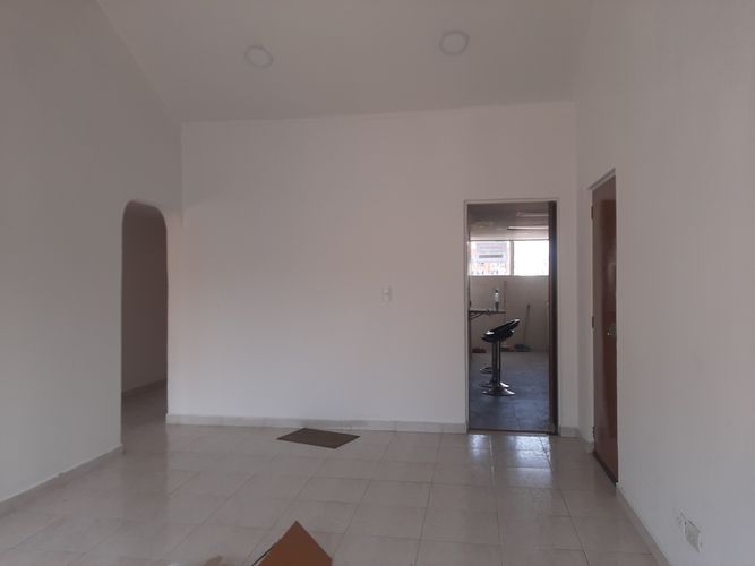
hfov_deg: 67.3
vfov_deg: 53.0
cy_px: 283
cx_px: 378
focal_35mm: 26
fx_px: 567
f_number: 1.7
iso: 40
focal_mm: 3.93
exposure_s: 1/264
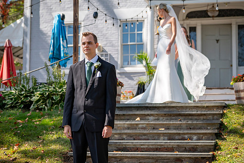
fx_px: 630
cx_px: 117
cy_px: 74
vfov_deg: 14.7
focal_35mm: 93
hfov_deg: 21.9
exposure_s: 1/4000
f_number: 4
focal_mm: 75
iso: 400
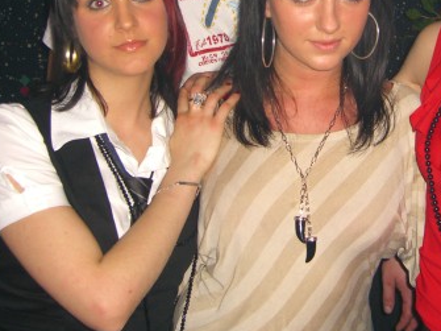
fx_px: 866
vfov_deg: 21.2
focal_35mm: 68
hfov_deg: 28.2
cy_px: 47
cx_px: 320
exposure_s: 1/60
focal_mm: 7.9
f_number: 2.8
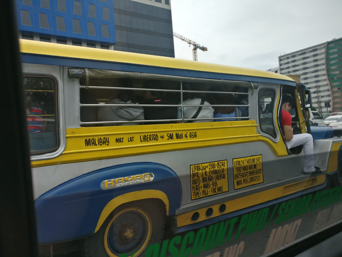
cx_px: 171
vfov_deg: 49.7
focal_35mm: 28
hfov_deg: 63.4
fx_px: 277
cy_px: 128
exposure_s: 1/1046
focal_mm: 4.26
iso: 100
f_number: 2
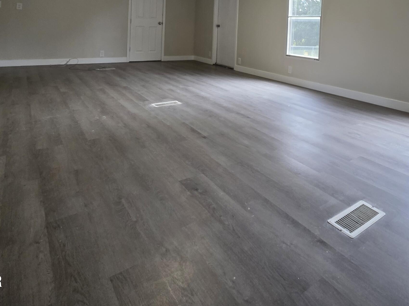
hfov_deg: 72.0
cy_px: 36
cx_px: 269
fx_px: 272
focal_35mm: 23
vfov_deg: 52.4
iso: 200
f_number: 1.9
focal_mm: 2.2
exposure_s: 1/120
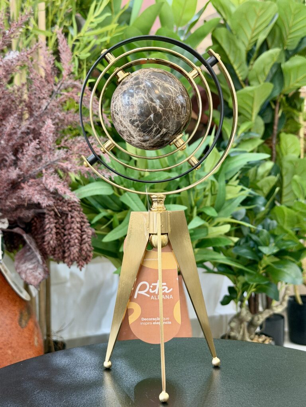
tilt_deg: -2.8
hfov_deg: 30.3
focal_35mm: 48
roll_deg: +1.4
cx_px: 153
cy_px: 204
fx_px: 566
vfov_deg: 39.7
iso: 250
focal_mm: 6.76
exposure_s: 1/40
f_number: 1.78
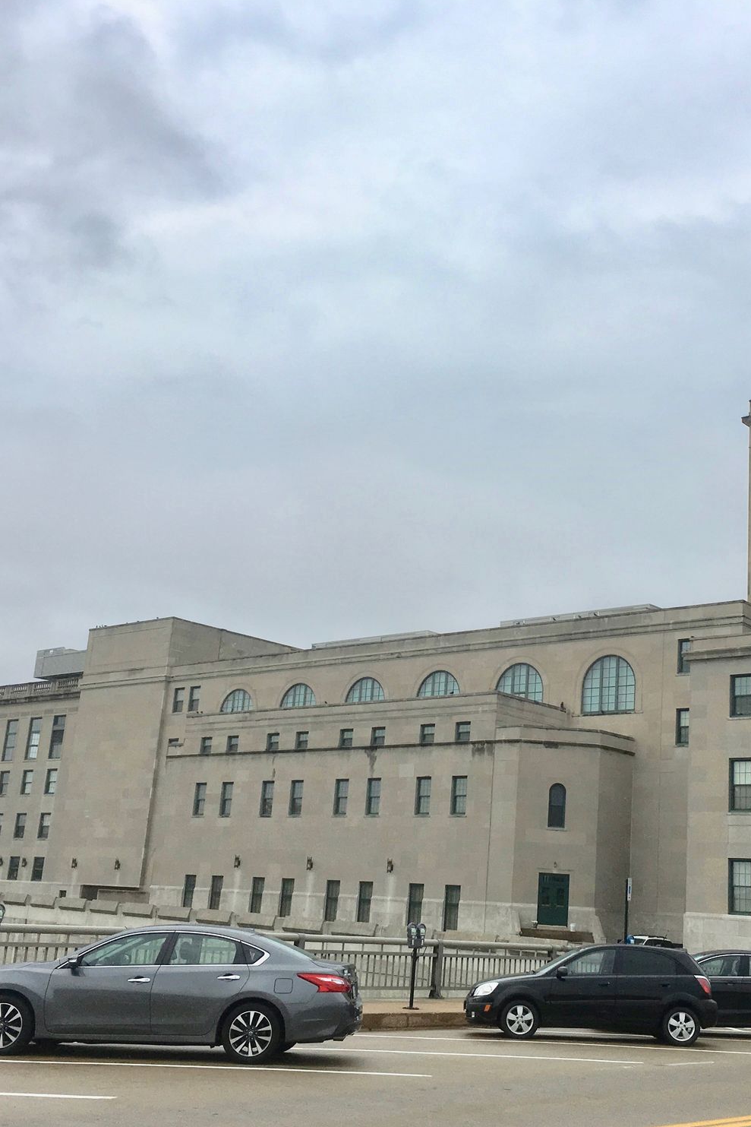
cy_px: 571
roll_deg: -3.9
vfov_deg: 47.4
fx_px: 1283
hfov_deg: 32.4
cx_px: 498
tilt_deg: +15.0
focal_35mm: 41
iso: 25
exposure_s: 1/2024
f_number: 2.2
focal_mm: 4.15
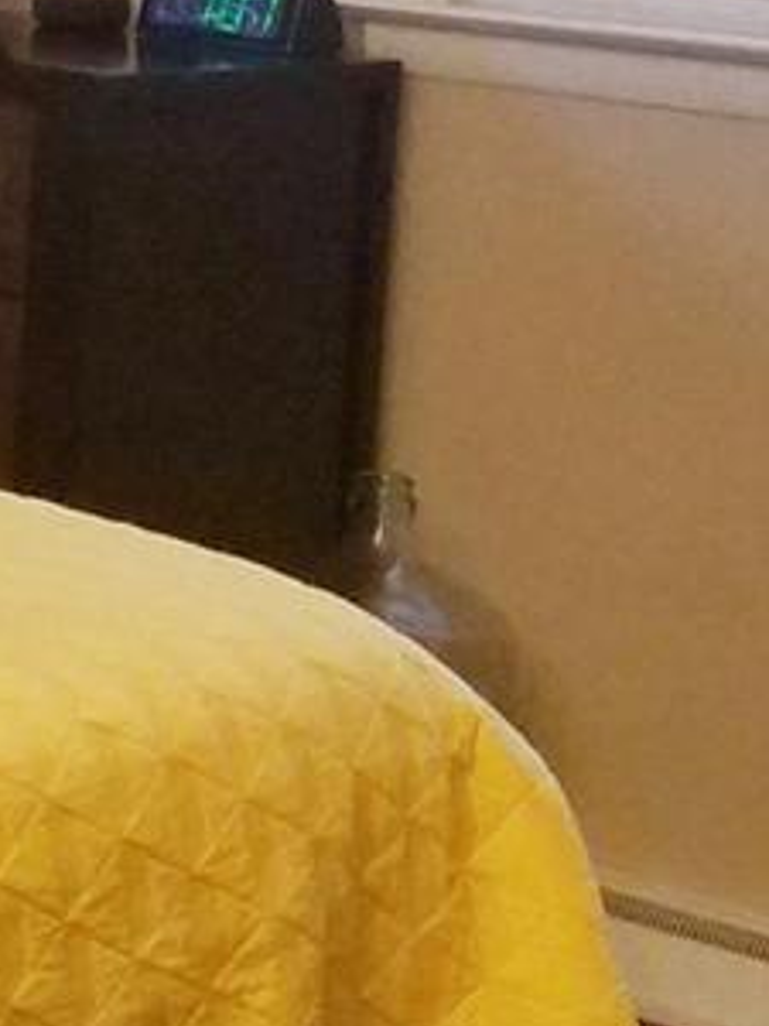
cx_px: -752
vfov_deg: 14.5
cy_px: -44
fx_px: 3939
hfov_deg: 10.3
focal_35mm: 133
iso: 200
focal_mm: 4.2
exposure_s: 1/13
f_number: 1.7
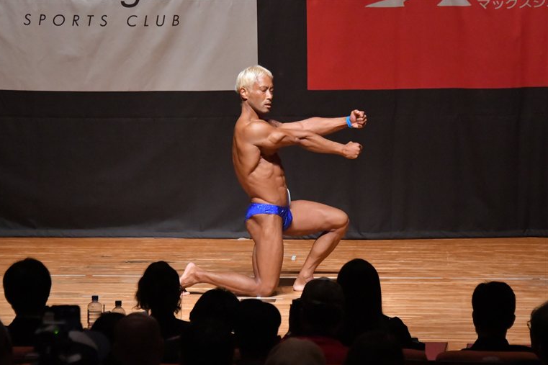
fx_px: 4185
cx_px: 270
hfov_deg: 7.5
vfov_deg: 5.0
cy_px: 184
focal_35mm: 275
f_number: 5.6
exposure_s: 1/400
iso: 10000
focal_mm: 180
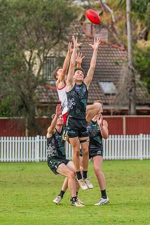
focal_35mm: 426
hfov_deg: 3.2
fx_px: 2663
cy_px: 122
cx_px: 95
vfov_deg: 4.8
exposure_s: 1/1600
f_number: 5
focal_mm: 220
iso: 800
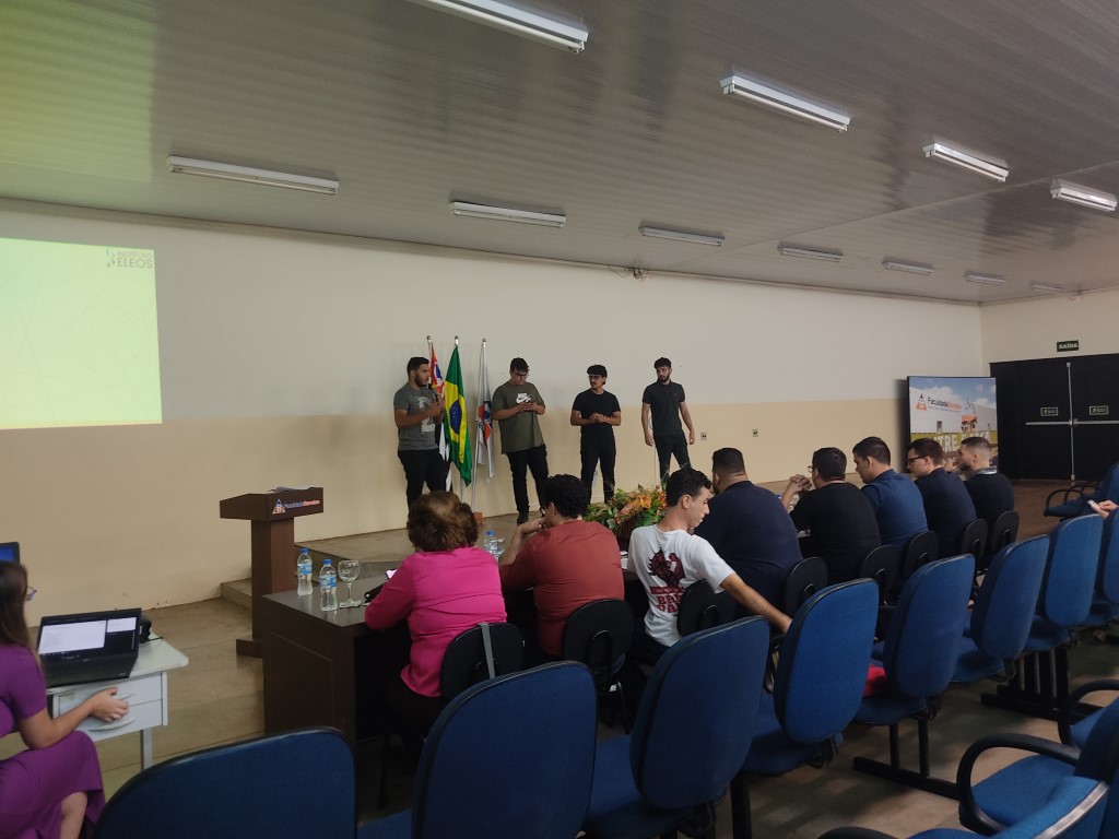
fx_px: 840
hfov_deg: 67.3
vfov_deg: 53.1
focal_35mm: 26
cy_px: 420
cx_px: 560
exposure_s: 1/30
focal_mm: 4.74
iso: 577
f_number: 1.79
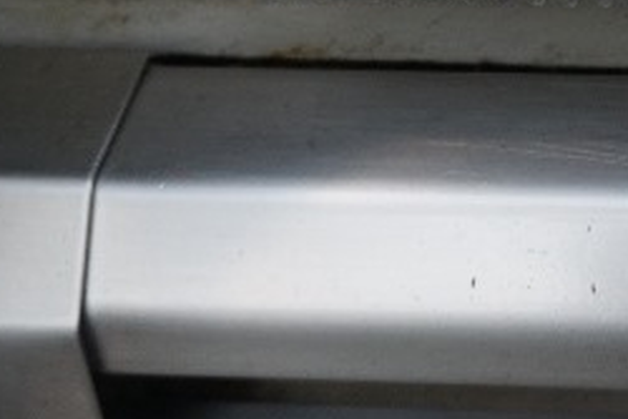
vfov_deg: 10.3
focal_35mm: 129
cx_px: 769
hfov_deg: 15.3
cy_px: -220
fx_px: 2252
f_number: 4
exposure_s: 1/60
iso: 400
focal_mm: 21
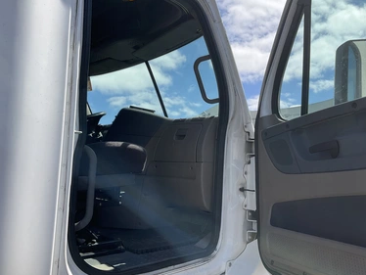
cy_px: 130
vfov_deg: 45.5
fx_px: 328
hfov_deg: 58.3
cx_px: 188
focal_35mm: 31
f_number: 1.8
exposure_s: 1/1848
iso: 25
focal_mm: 3
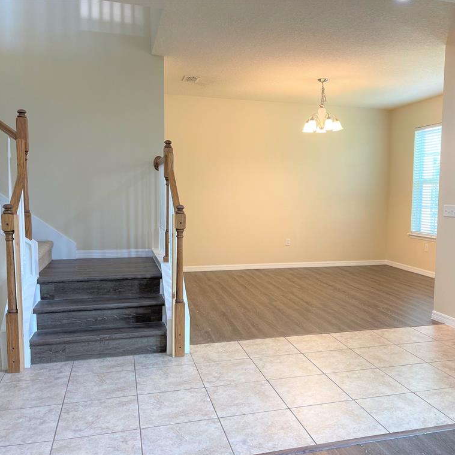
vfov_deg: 52.5
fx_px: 461
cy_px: 229
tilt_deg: -6.0
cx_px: 264
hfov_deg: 52.3
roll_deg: -1.0
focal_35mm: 31
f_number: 1.6
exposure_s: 1/60
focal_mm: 5.1
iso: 80
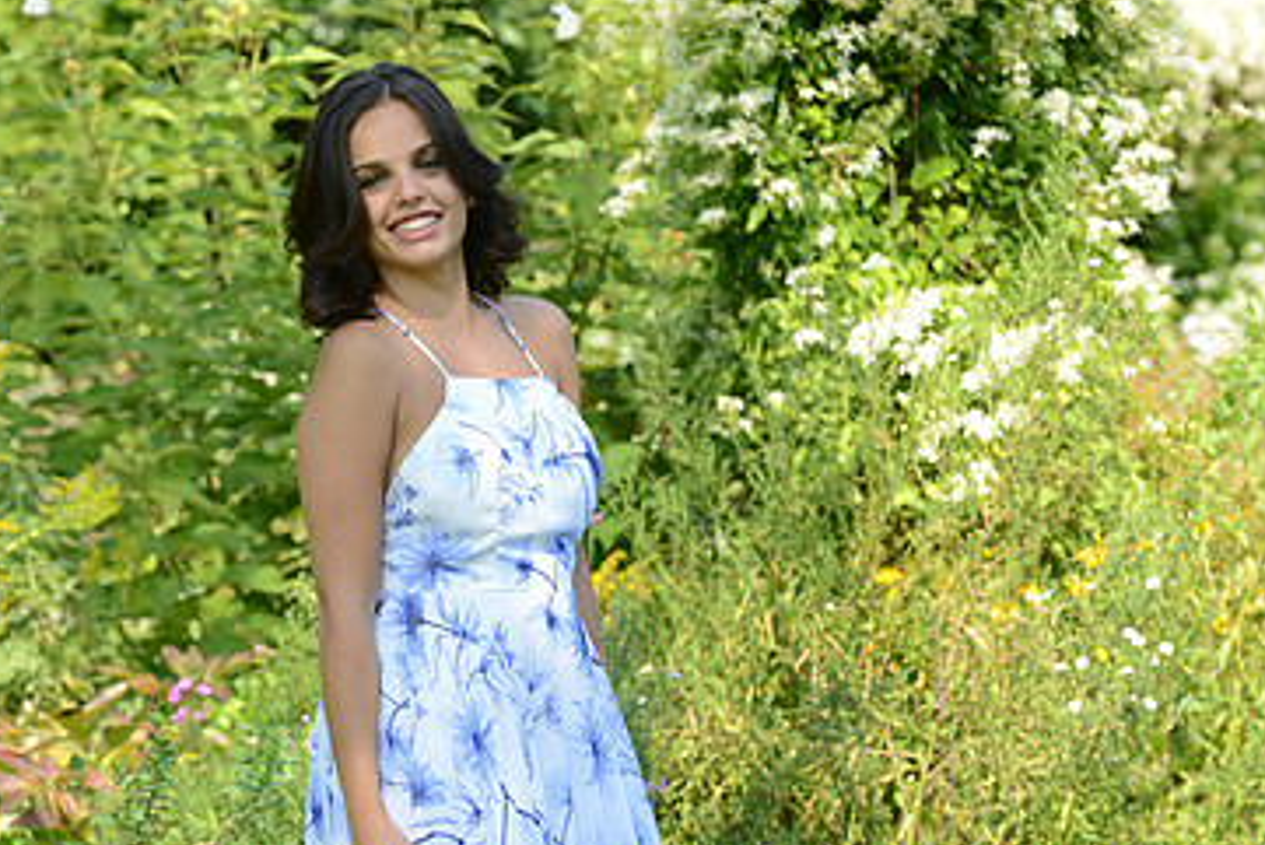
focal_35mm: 209
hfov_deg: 9.8
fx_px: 7347
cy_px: 426
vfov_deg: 6.6
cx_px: 298
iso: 320
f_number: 8
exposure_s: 1/250
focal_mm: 130
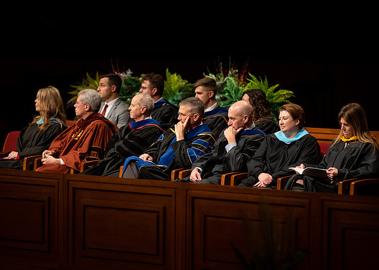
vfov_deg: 6.5
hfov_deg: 9.1
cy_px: 150
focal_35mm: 222
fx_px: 2391
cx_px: 158
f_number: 2.8
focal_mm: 190
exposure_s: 1/250
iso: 1250
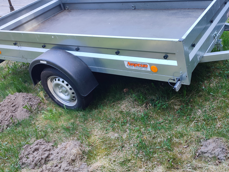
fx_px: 265
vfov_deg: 35.8
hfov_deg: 46.1
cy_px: 69
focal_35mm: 40
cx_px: 152
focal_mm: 5.89
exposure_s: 1/100
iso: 92
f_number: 1.89
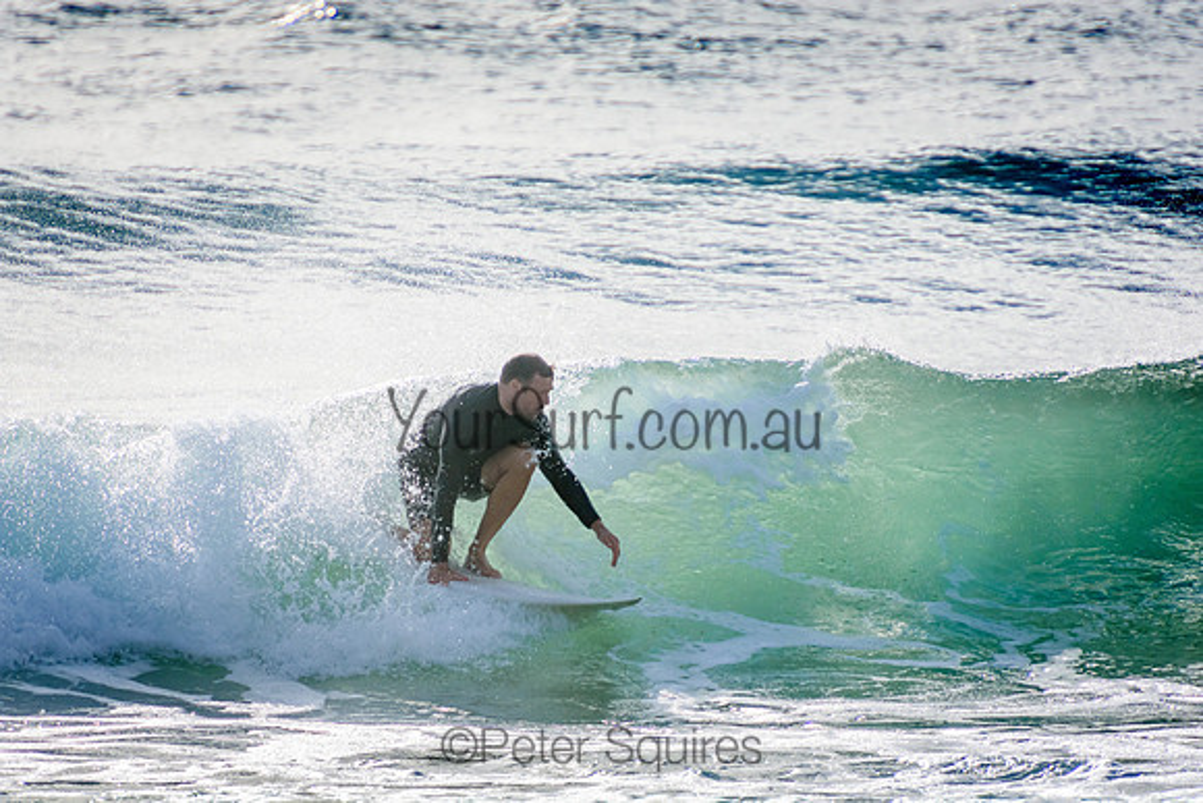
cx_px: 602
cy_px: 402
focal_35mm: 600
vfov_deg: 2.3
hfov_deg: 3.4
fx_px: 20054
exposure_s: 1/2000
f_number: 5.6
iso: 280
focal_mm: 400
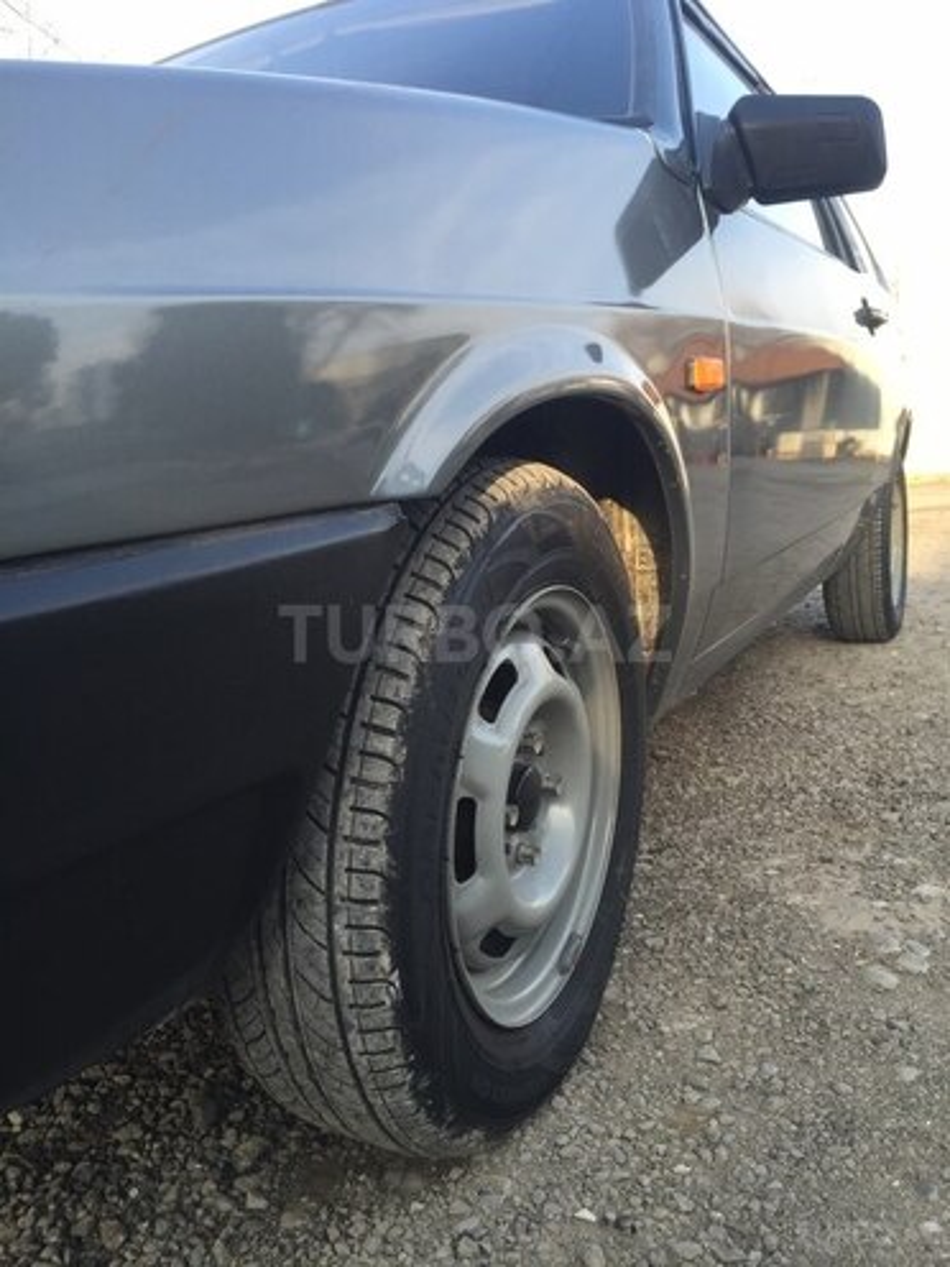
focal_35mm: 29
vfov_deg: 61.7
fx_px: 1061
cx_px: 475
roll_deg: +2.3
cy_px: 634
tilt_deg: -8.9
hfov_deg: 48.2
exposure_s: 1/227
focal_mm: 4.15
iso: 32
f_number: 2.2
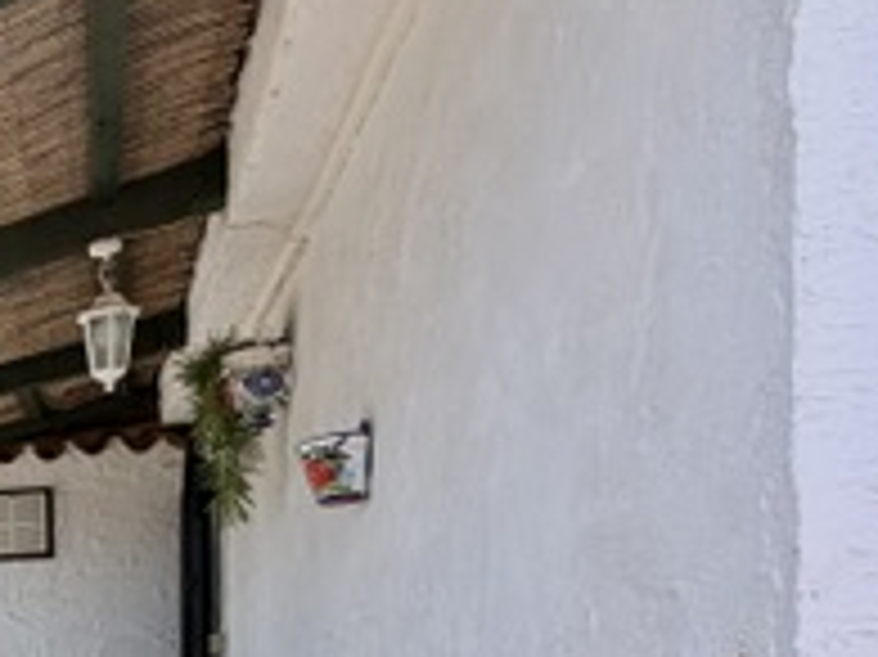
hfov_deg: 26.7
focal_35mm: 46
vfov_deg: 29.4
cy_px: 657
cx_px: -495
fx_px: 1166
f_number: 2.2
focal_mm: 2.22
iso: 40
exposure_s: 1/607
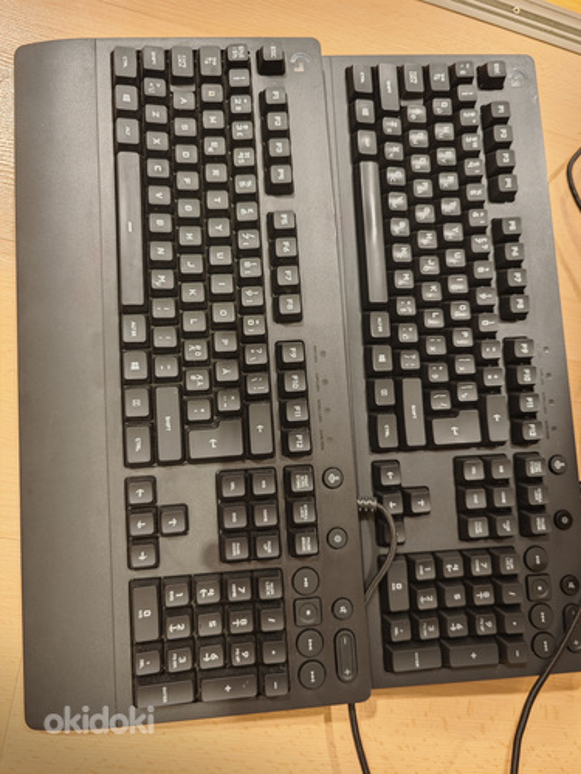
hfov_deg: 58.9
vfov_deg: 73.9
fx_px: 515
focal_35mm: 23
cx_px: 290
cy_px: 387
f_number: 1.63
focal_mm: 8.72
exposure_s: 1/25
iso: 1000
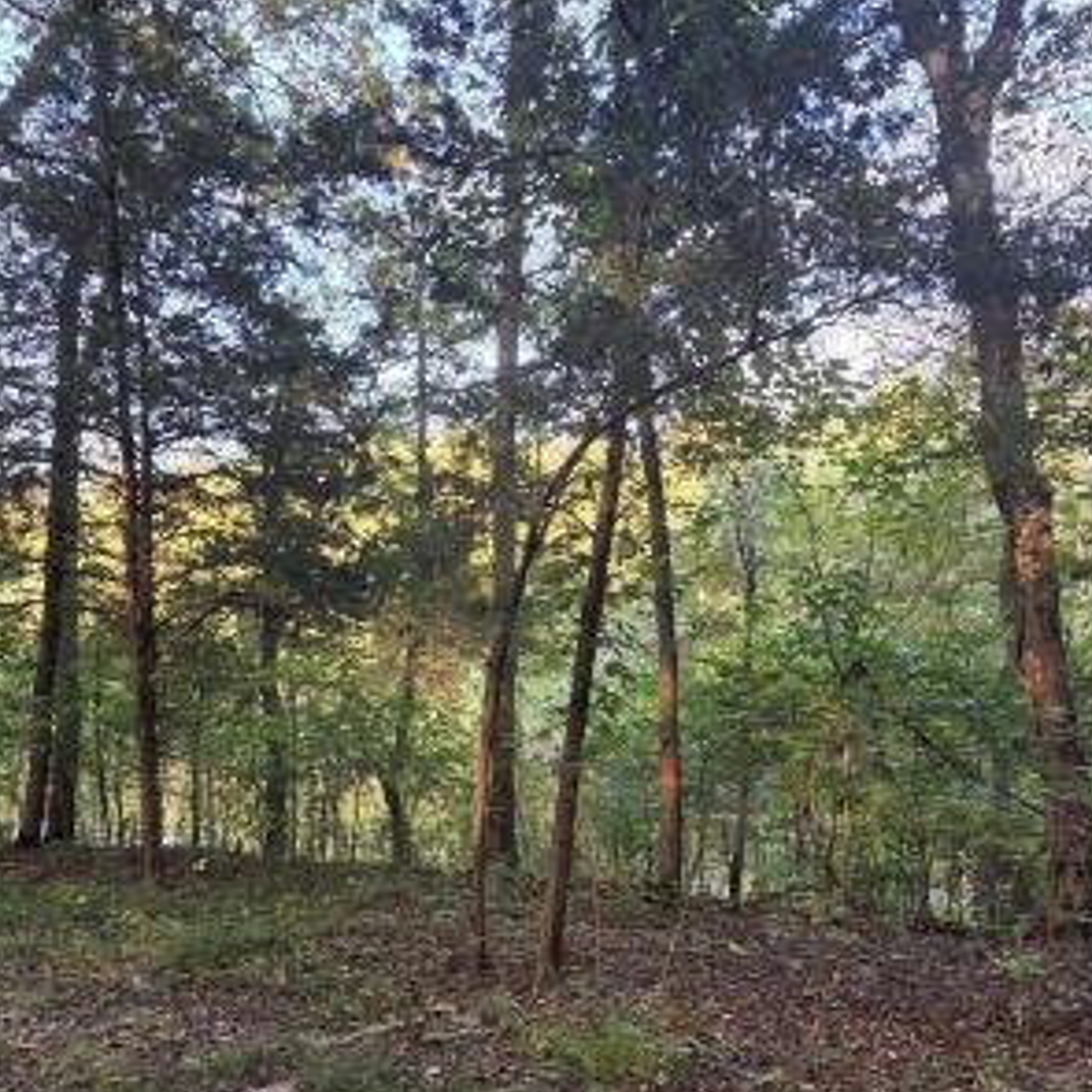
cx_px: 442
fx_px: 928
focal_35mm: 26
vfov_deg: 59.4
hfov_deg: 60.5
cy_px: 737
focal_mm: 2.2
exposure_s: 1/120
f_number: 2.2
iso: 100
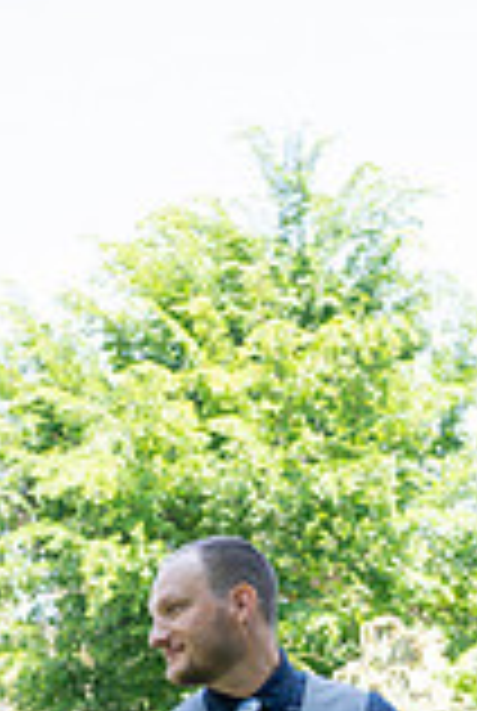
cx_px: -162
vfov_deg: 18.0
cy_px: 850
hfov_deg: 12.3
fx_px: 2137
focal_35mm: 108
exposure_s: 1/250
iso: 250
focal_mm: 38
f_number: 4
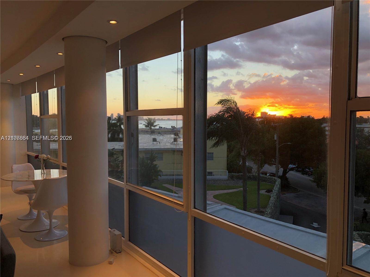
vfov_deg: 49.7
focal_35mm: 28
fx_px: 299
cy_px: 138
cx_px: 185
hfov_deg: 63.4
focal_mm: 3.99
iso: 20
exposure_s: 1/120
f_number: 1.8
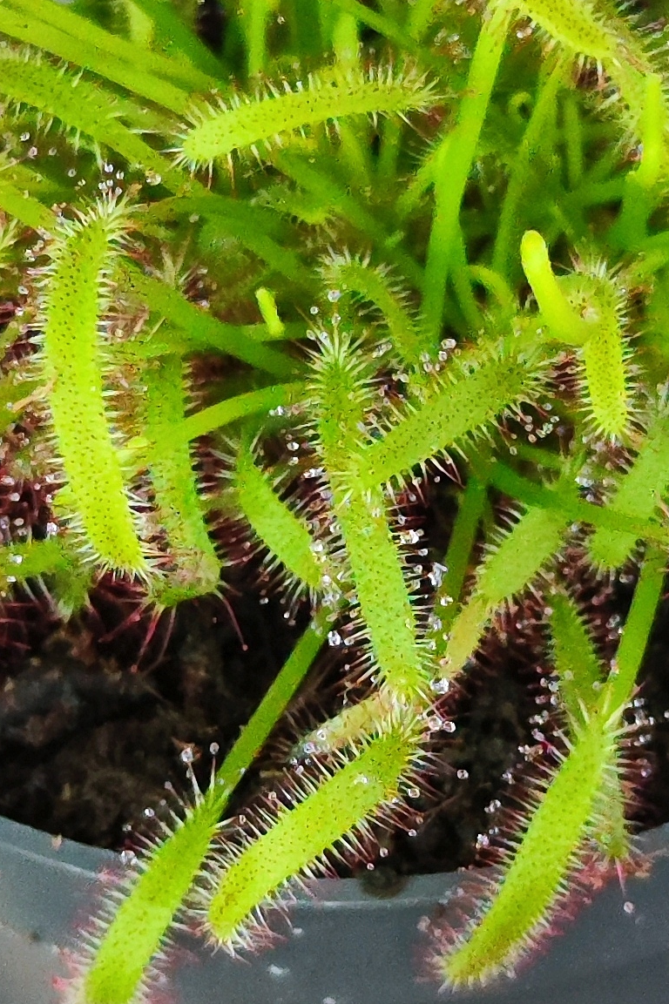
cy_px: 333
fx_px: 2371
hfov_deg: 16.1
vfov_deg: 23.8
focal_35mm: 85
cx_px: 285
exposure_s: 1/293
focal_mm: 7.01
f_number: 1.69
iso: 3490
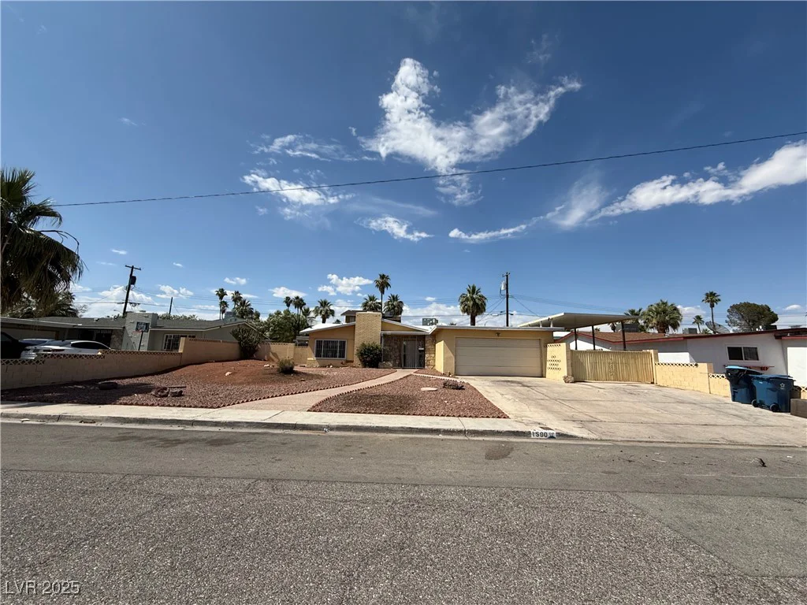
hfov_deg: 102.1
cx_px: 404
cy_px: 302
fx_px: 326
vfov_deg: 85.7
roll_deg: -1.5
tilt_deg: +9.9
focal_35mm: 14
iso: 50
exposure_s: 1/4762
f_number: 2.2
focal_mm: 2.22
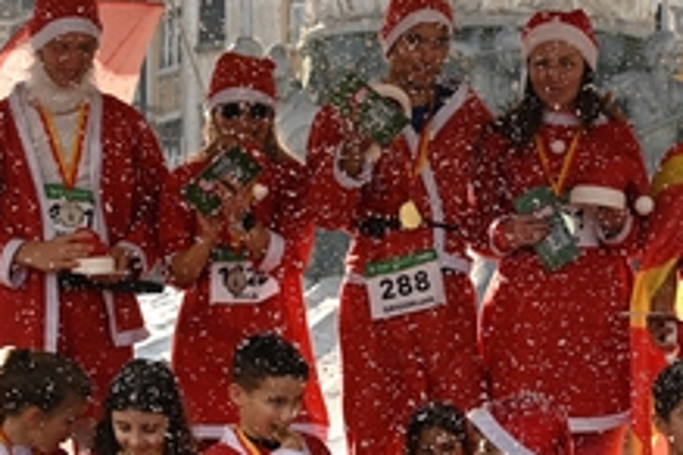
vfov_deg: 11.6
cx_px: 536
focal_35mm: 118
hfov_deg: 17.2
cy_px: 316
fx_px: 2239
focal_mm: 41
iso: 640
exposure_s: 1/1250
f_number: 5.6
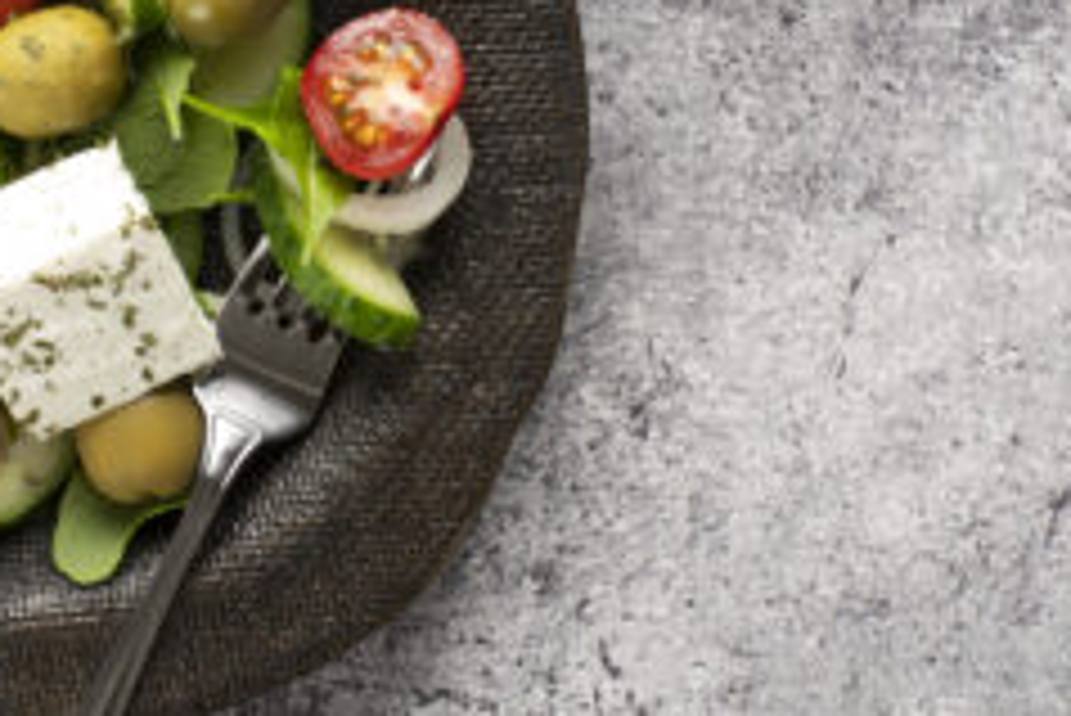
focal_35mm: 126
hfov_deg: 16.2
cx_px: 387
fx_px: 3751
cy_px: 122
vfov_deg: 10.9
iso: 100
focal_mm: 50
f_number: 3.2
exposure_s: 1/100
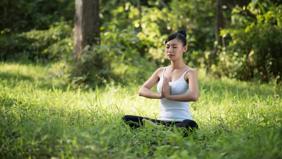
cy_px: 74
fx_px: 673
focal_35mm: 90
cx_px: 141
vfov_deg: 13.4
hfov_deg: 23.7
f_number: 1.8
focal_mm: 85
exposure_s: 1/320
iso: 100
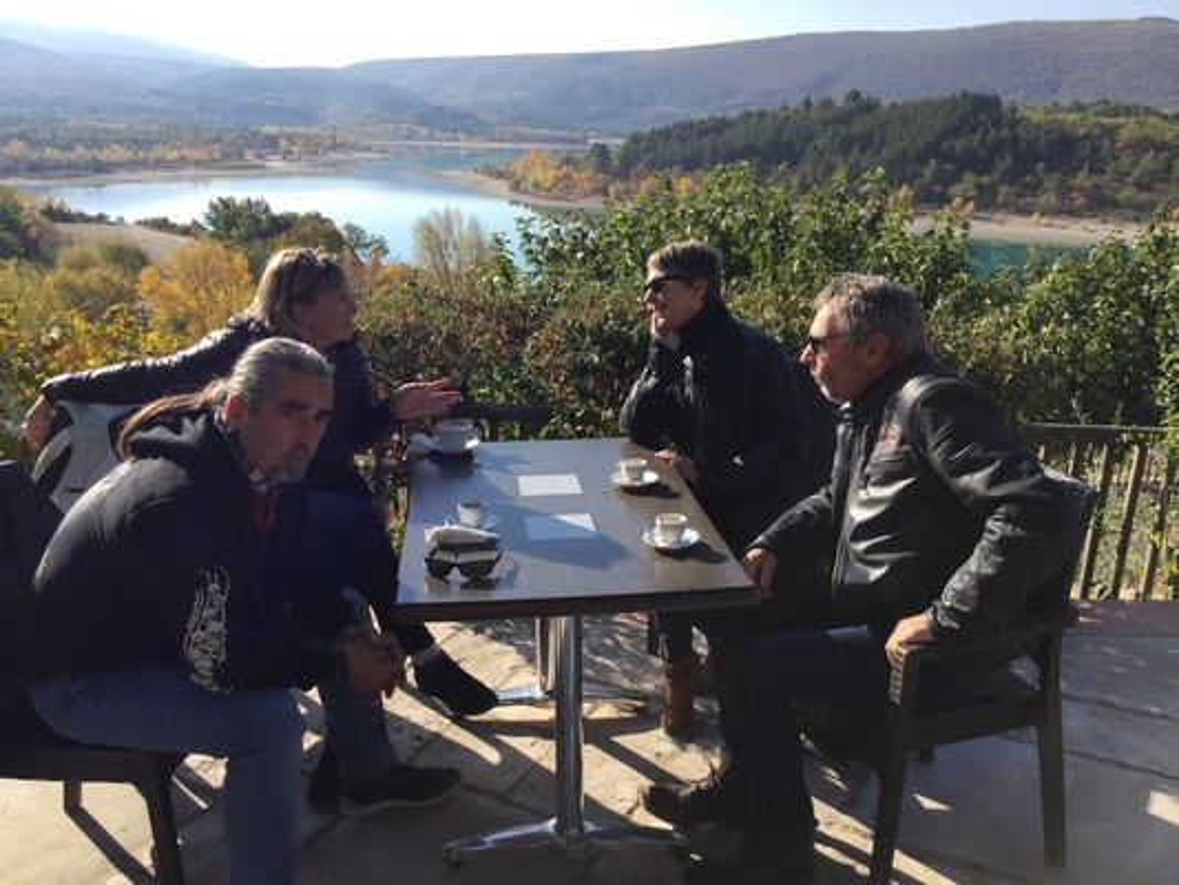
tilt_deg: -19.6
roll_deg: -1.0
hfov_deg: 58.3
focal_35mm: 31
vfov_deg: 45.5
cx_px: 590
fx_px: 1056
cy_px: 442
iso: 25
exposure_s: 1/741
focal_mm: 3.3
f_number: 2.4
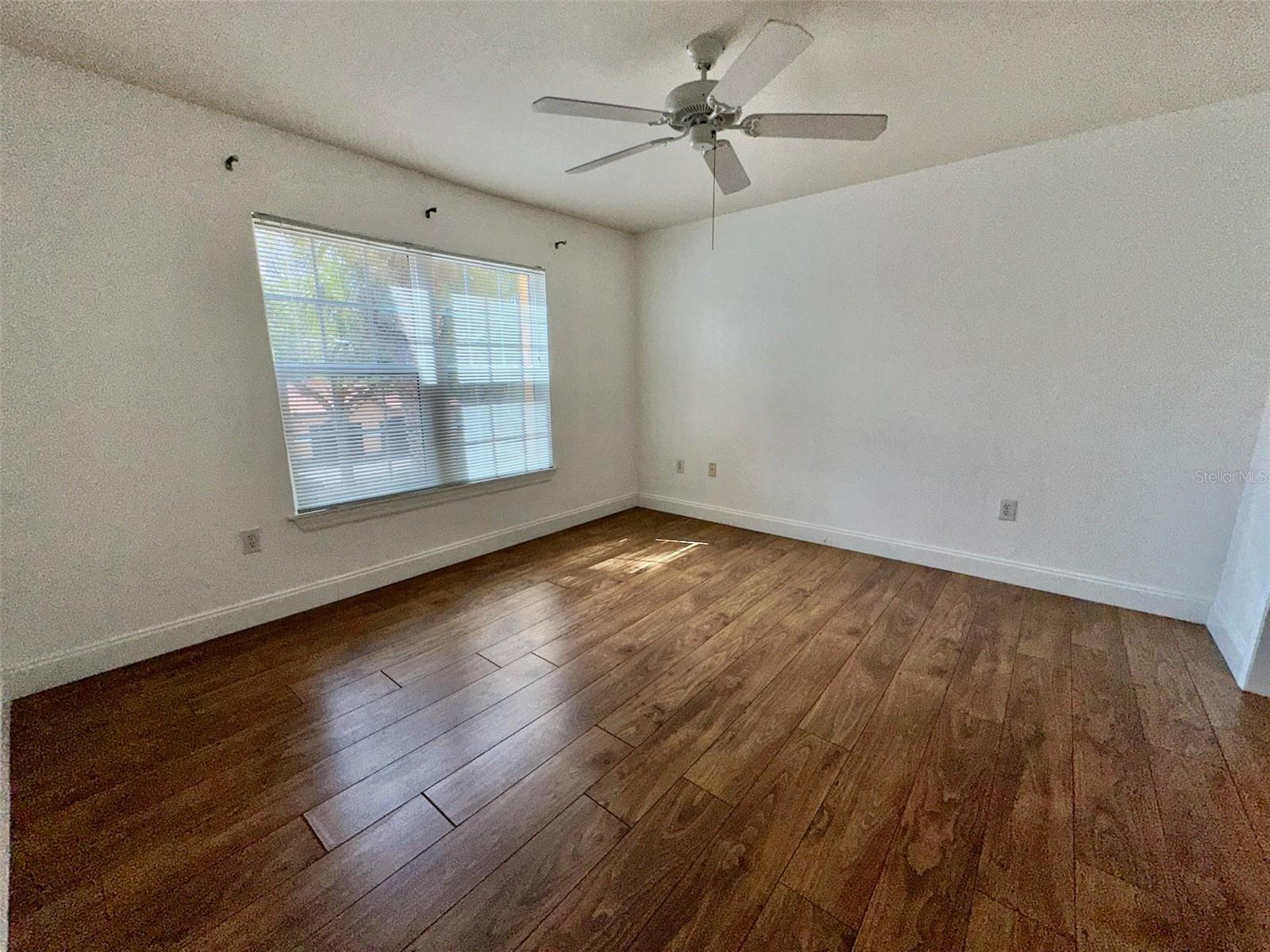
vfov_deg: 85.7
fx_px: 514
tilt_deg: -10.9
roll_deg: -0.1
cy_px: 476
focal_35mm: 14
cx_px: 635
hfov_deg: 102.1
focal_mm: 2.22
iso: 32
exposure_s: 1/703
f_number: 2.2
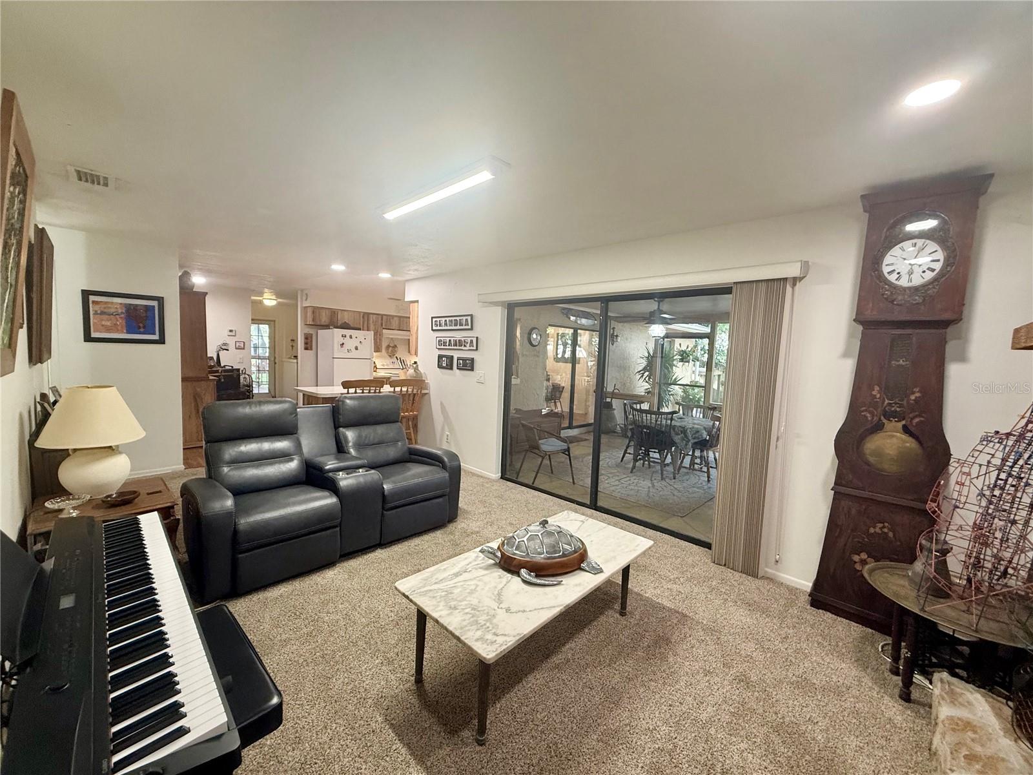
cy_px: 388
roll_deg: -2.6
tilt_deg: -4.4
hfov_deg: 102.1
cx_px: 516
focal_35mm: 14
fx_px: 418
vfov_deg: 85.7
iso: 200
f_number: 2.2
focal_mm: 2.22
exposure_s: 1/60
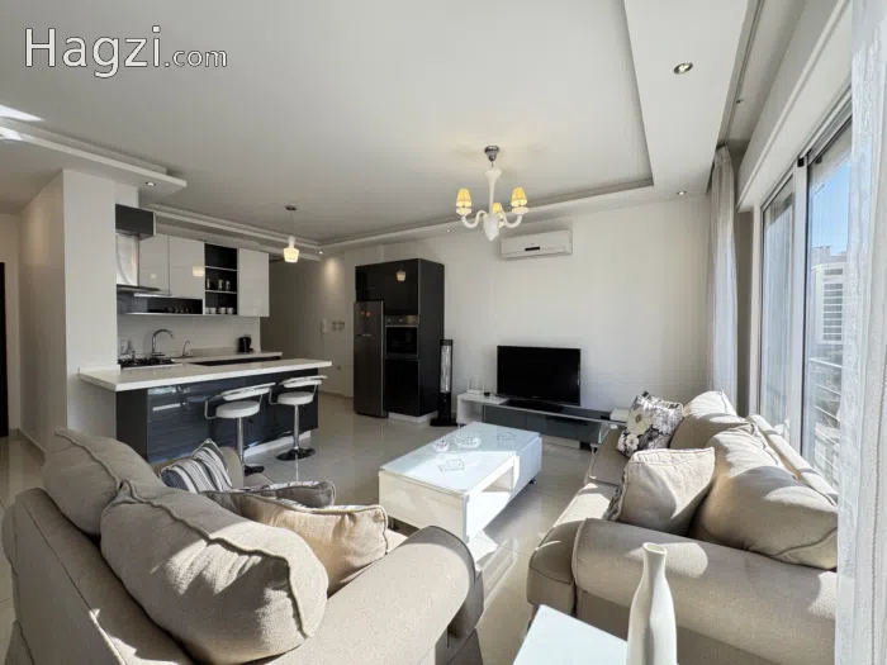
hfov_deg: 102.1
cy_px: 332
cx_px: 444
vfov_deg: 85.7
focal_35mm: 14
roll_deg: -0.3
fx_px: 359
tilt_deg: -1.0
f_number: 2.2
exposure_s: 1/99
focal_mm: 2.22
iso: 50
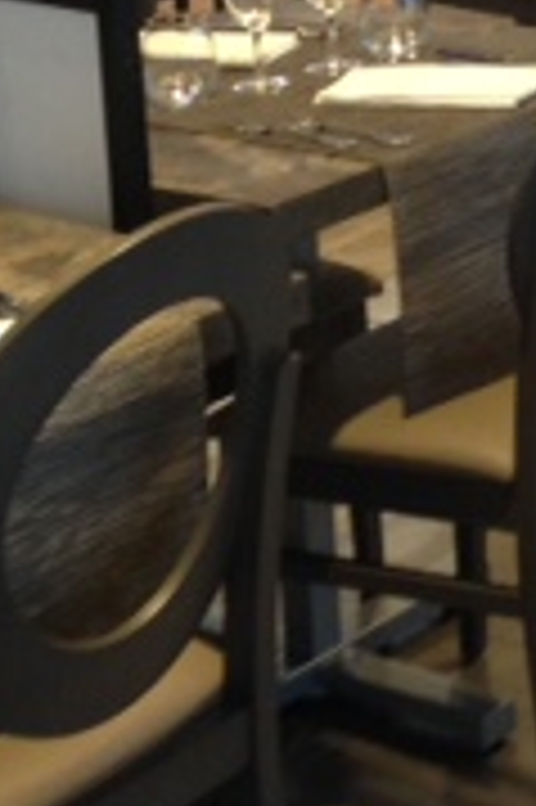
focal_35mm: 123
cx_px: 806
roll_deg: +2.5
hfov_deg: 10.7
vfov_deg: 16.0
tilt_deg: -10.2
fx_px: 2752
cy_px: -176
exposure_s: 1/20
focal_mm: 4.12
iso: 100
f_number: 2.4
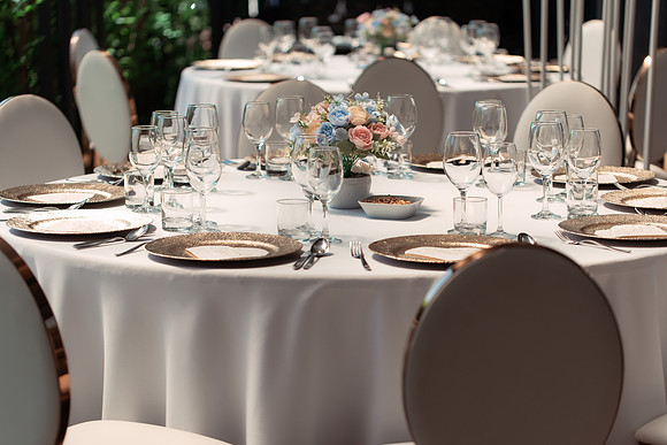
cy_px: 222
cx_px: 334
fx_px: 1720
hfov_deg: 21.9
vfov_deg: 14.7
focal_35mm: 93
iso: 200
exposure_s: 1/640
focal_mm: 90
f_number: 3.2
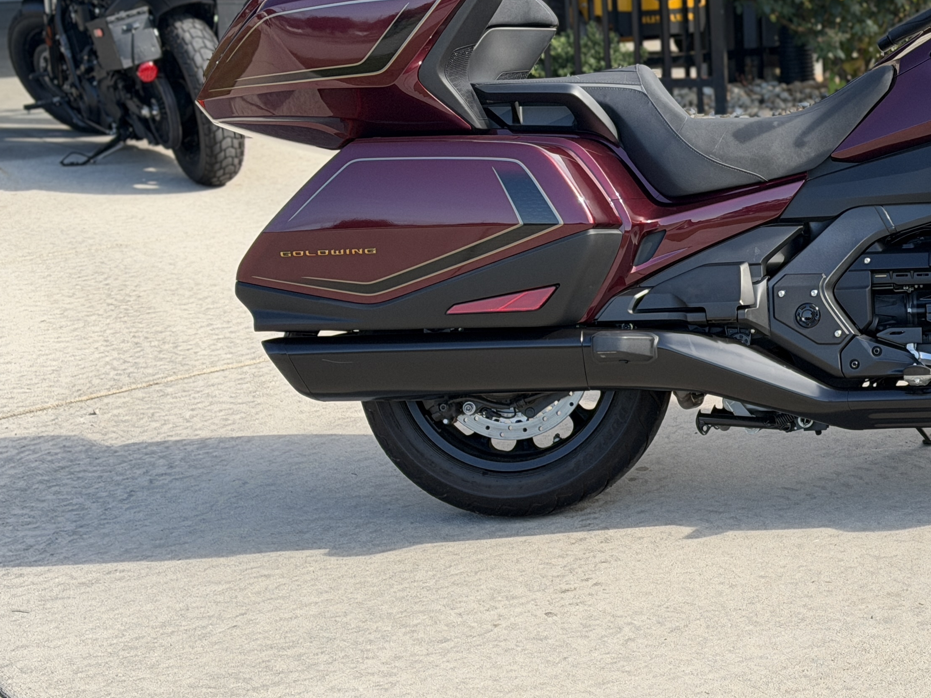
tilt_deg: -8.9
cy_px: 232
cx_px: 831
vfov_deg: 16.9
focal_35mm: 87
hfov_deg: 22.0
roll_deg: +1.6
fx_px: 2339
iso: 64
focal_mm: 6.76
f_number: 1.78
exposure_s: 1/1041
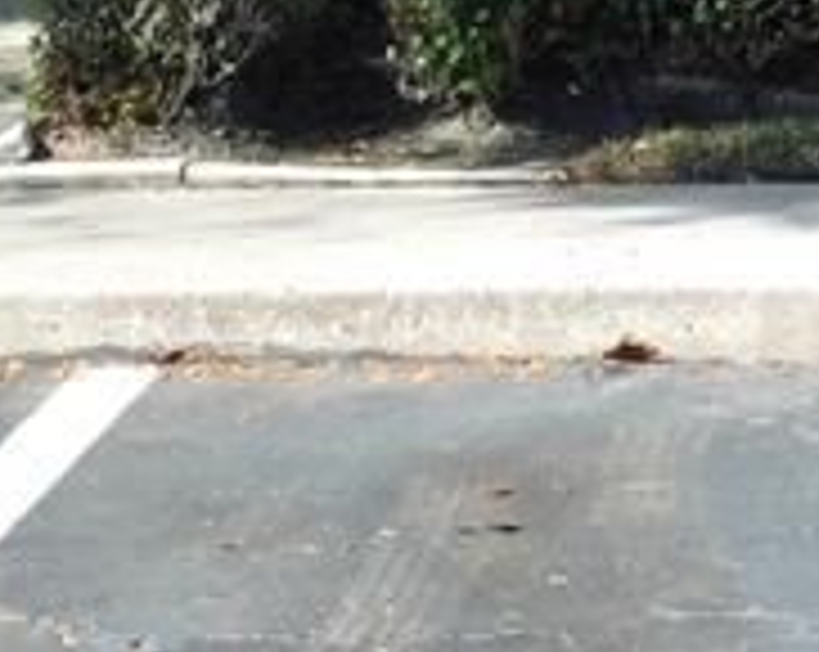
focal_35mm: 198
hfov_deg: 9.7
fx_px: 4792
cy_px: -697
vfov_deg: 7.5
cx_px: 747
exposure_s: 1/400
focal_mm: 6.3
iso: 125
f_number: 3.5
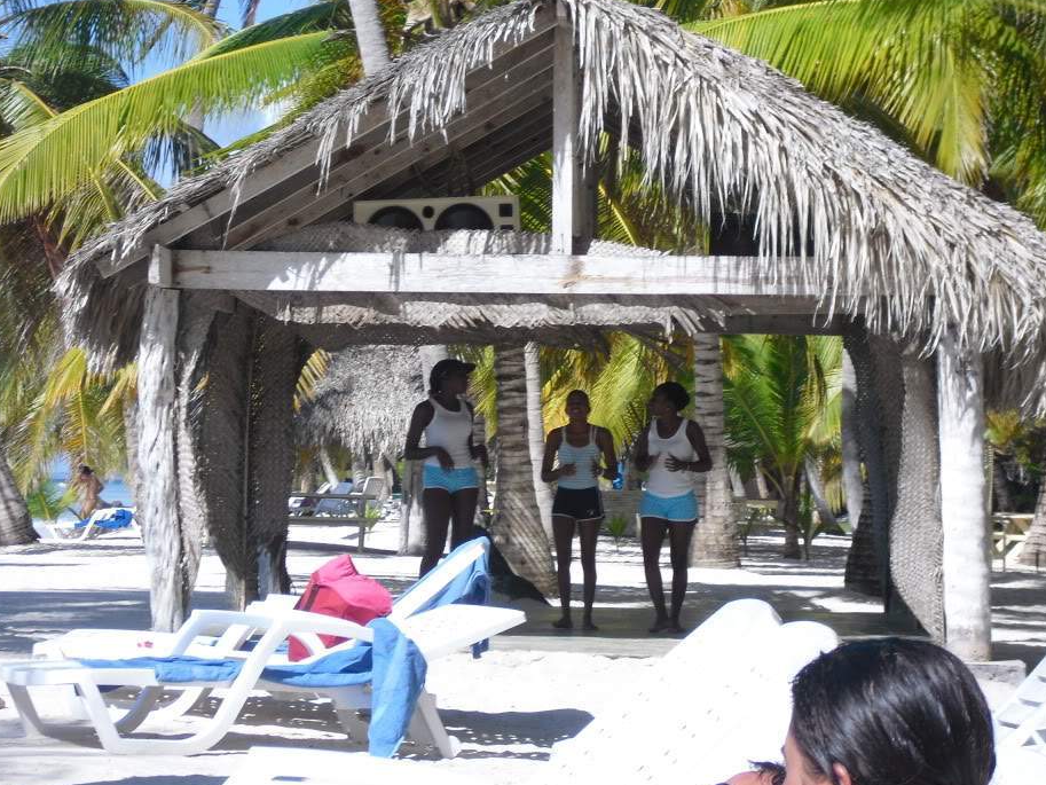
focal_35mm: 120
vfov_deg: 12.3
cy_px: 353
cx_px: 485
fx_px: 3627
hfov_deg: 16.4
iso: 64
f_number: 5.6
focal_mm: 18.9
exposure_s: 1/250
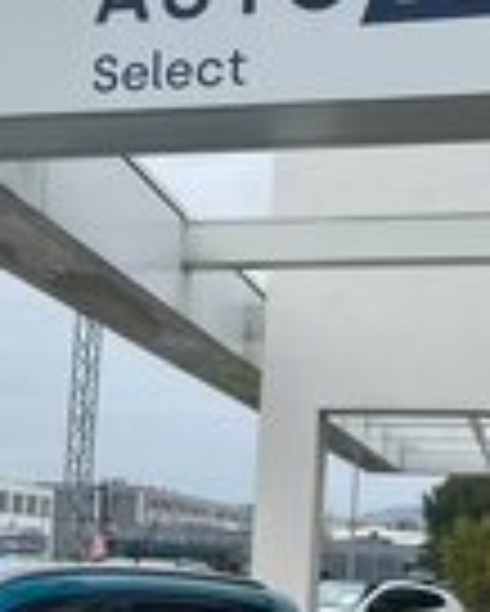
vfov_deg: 20.5
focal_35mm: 91
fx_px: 1648
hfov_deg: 16.2
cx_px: -99
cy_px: 572
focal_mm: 5.1
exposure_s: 1/1046
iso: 50
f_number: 1.6
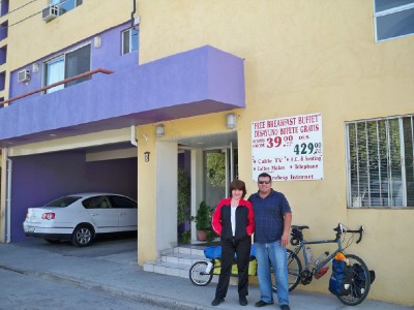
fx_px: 419
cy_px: 155
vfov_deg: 40.7
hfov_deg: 52.6
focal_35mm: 35
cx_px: 207
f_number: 3.1
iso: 80
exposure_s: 1/200
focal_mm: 6.3
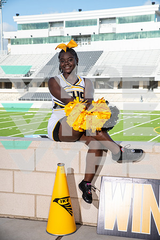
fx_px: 400
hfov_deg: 22.6
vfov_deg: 33.4
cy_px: 120
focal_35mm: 60
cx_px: 80
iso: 100
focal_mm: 60
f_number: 7.1
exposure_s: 1/320
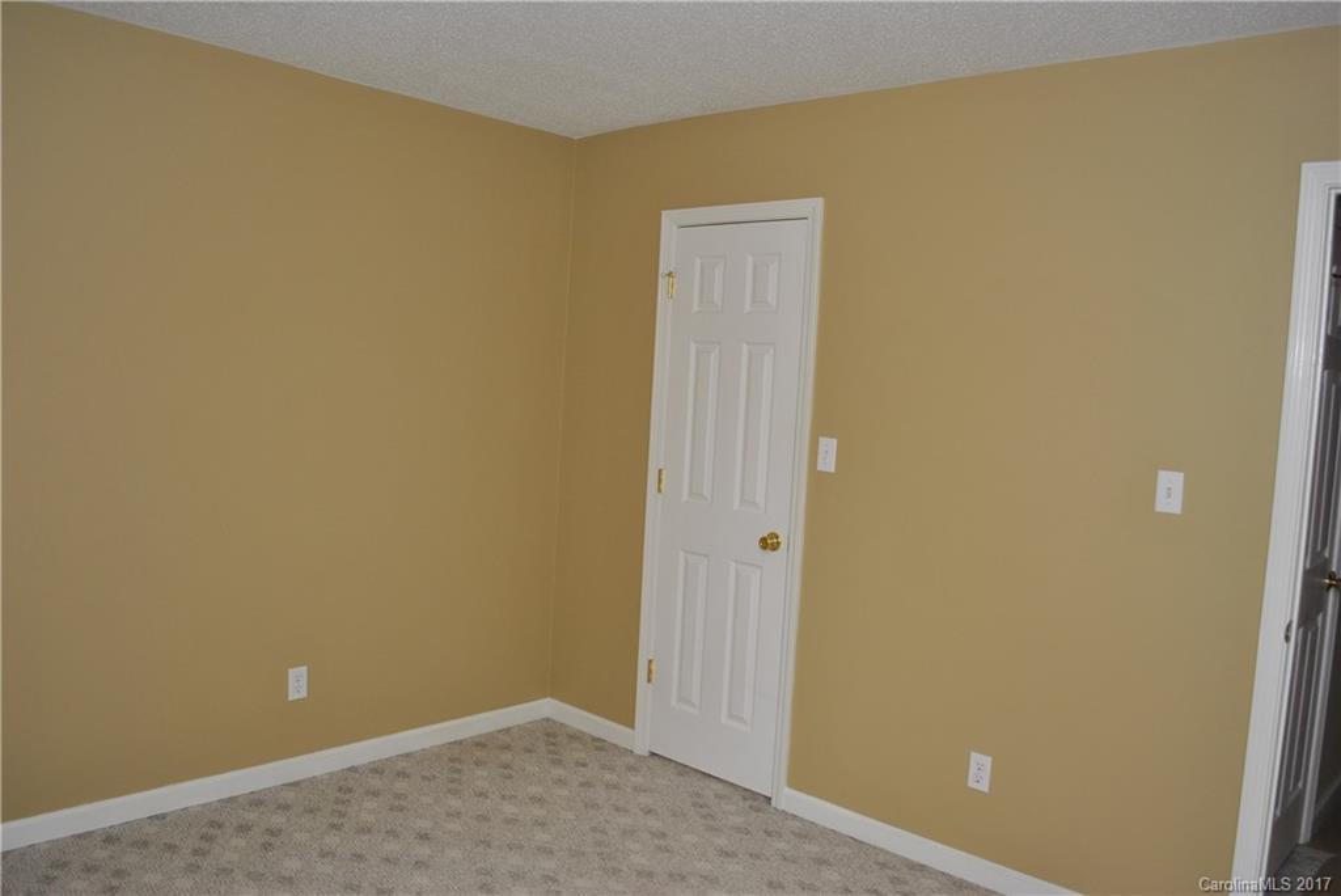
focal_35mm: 27
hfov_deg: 67.4
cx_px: 670
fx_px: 1006
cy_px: 448
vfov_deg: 48.0
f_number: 4
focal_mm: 18
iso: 200
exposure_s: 1/60
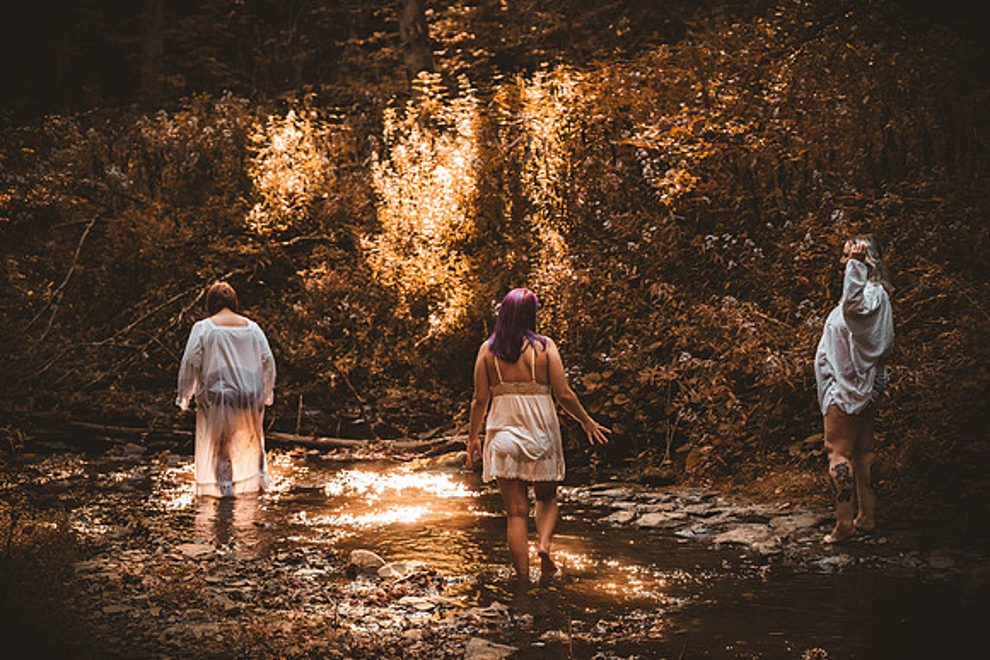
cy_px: 330
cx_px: 495
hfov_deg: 28.8
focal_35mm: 70
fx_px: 1925
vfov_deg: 19.5
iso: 1000
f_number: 2.8
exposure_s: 1/400
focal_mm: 70
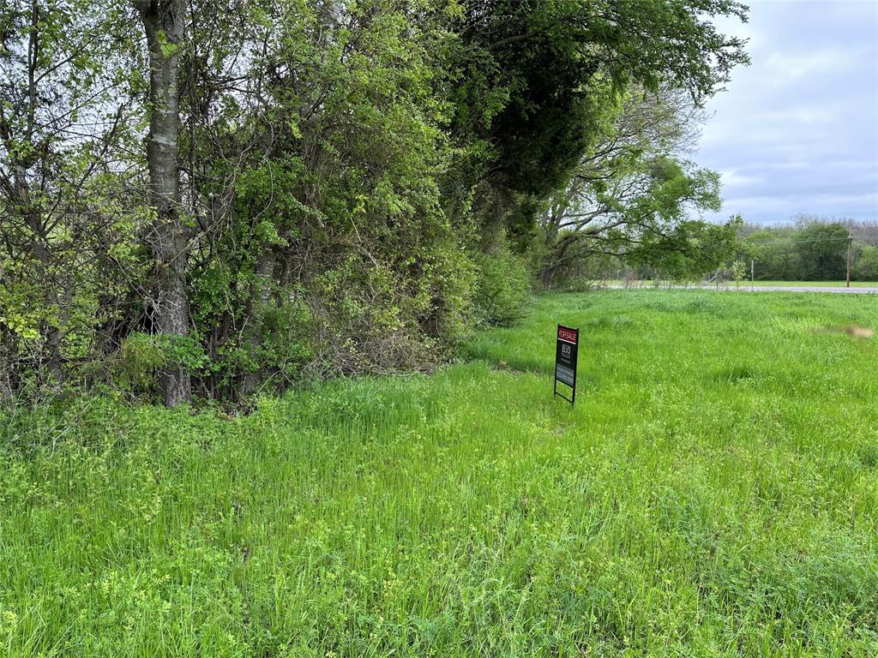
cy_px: 329
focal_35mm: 24
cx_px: 439
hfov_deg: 71.6
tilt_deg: -5.1
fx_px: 609
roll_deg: +0.2
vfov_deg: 56.8
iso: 80
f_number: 1.78
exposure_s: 1/458
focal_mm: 6.86
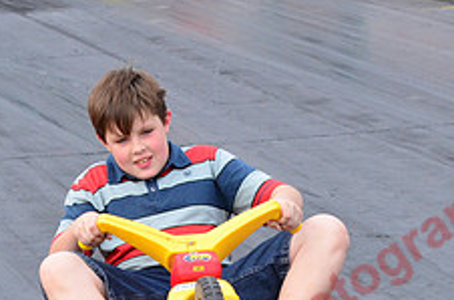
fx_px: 3393
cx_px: 281
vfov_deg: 5.0
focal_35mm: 270
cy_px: 346
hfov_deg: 7.7
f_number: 7.1
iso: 1000
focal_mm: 70
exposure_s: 1/800
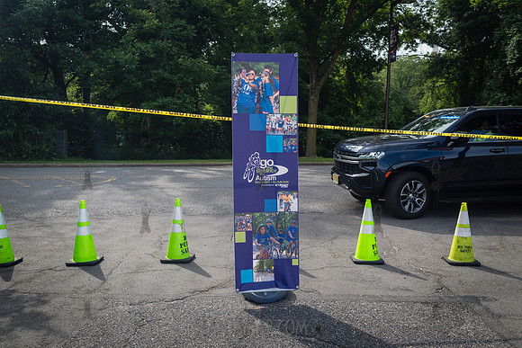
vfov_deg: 37.9
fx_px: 508
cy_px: 174
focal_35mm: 35
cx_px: 261
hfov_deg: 54.4
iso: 250
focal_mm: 35
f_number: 5
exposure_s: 1/640
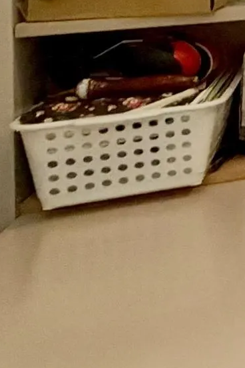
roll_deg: +0.0
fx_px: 827
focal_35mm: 81
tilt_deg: +0.7
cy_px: -121
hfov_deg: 8.4
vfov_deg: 22.3
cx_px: 957
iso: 500
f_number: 2.2
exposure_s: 1/60
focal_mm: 2.22
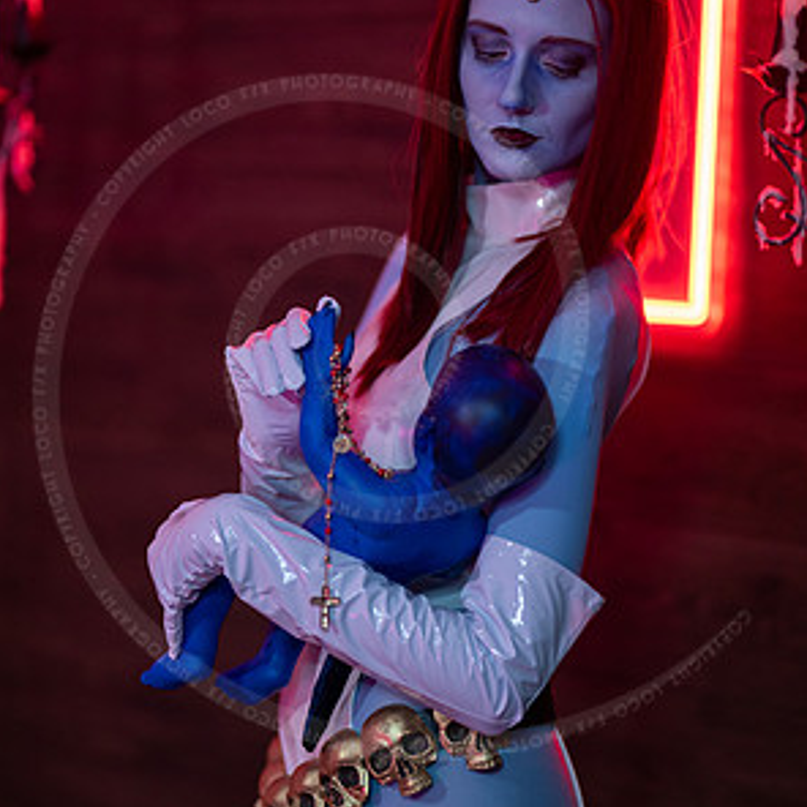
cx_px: 401
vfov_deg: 15.8
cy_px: 406
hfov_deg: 15.8
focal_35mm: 110
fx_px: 2901
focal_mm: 85
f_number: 1.2
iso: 1000
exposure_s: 1/250
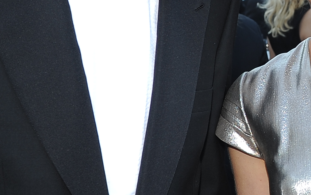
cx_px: 360
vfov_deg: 10.5
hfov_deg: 16.2
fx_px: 1051
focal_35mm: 124
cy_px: 42
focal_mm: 29
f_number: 5.6
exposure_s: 1/50
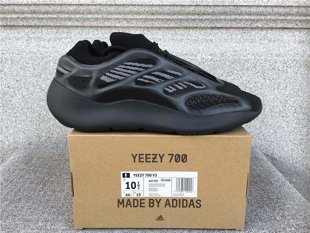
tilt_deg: -15.5
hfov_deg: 58.4
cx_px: 155
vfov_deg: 45.4
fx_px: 278
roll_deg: -0.3
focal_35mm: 31
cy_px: 116
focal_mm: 3.3
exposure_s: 1/162
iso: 25
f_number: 2.4
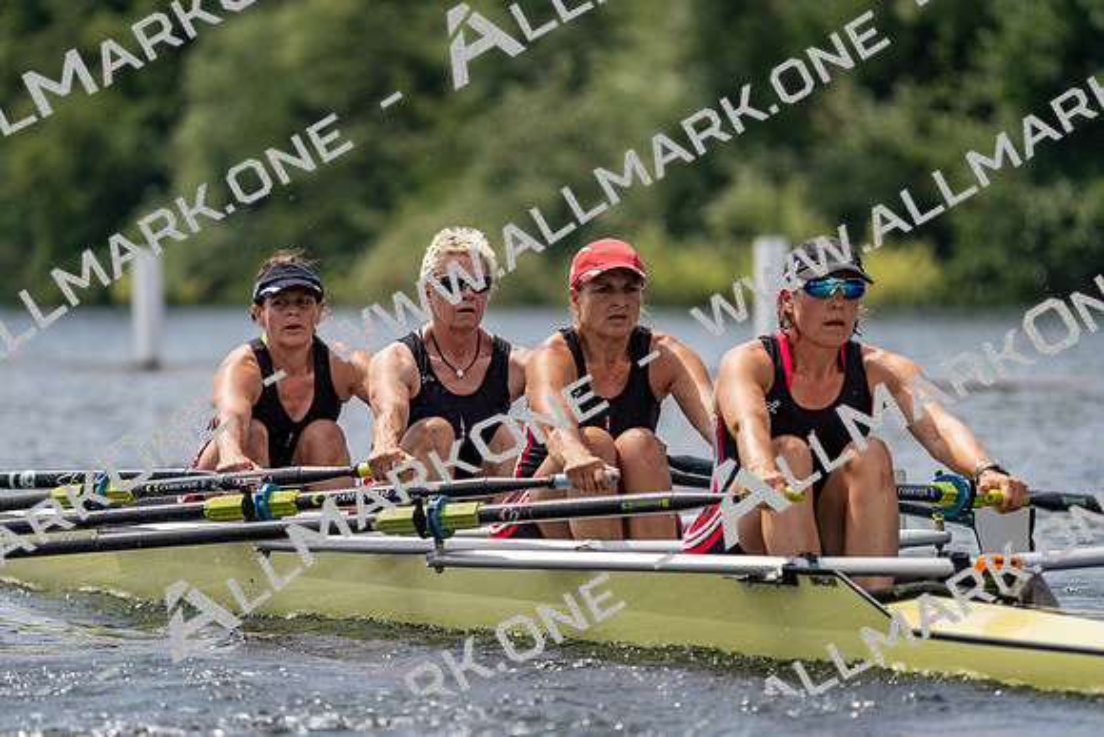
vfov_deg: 3.8
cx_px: 552
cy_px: 368
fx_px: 11195
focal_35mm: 365
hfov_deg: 5.6
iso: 250
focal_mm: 365
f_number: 6.3
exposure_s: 1/1600
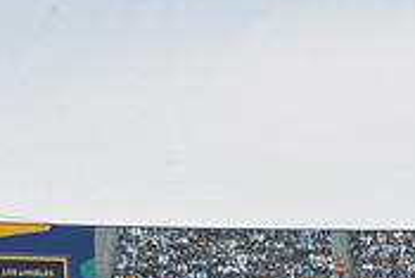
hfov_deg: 4.8
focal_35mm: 430
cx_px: 455
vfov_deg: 3.2
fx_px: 4961
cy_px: 430
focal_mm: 130
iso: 320
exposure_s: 1/400
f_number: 10
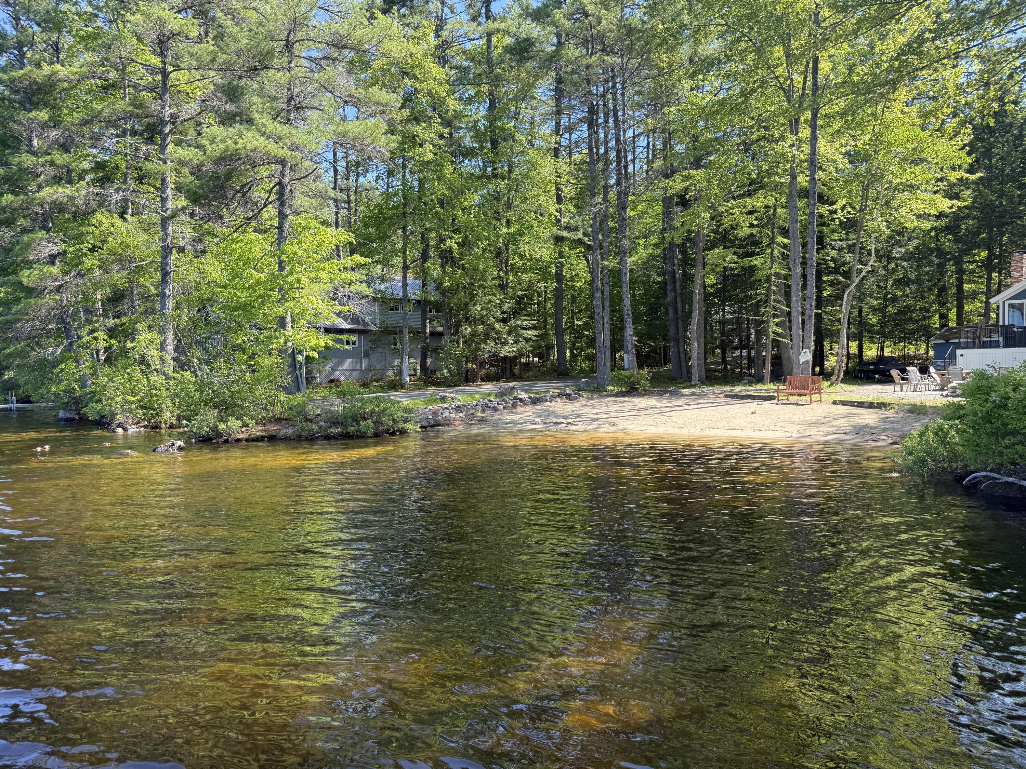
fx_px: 711
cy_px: 384
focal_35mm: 24
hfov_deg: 71.6
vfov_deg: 56.8
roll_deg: +0.3
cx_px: 513
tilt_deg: -0.3
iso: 100
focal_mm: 6.76
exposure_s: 1/955
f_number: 1.78
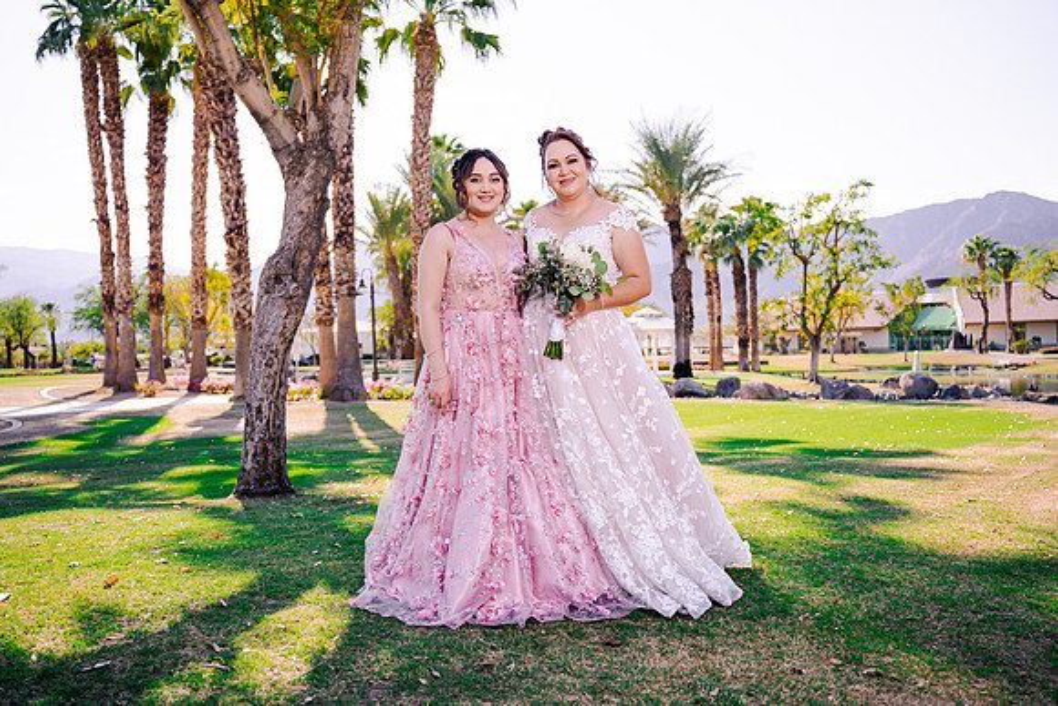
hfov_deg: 65.5
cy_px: 353
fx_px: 823
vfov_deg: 46.4
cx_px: 529
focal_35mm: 28
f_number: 2.8
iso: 125
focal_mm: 28
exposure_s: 1/1000
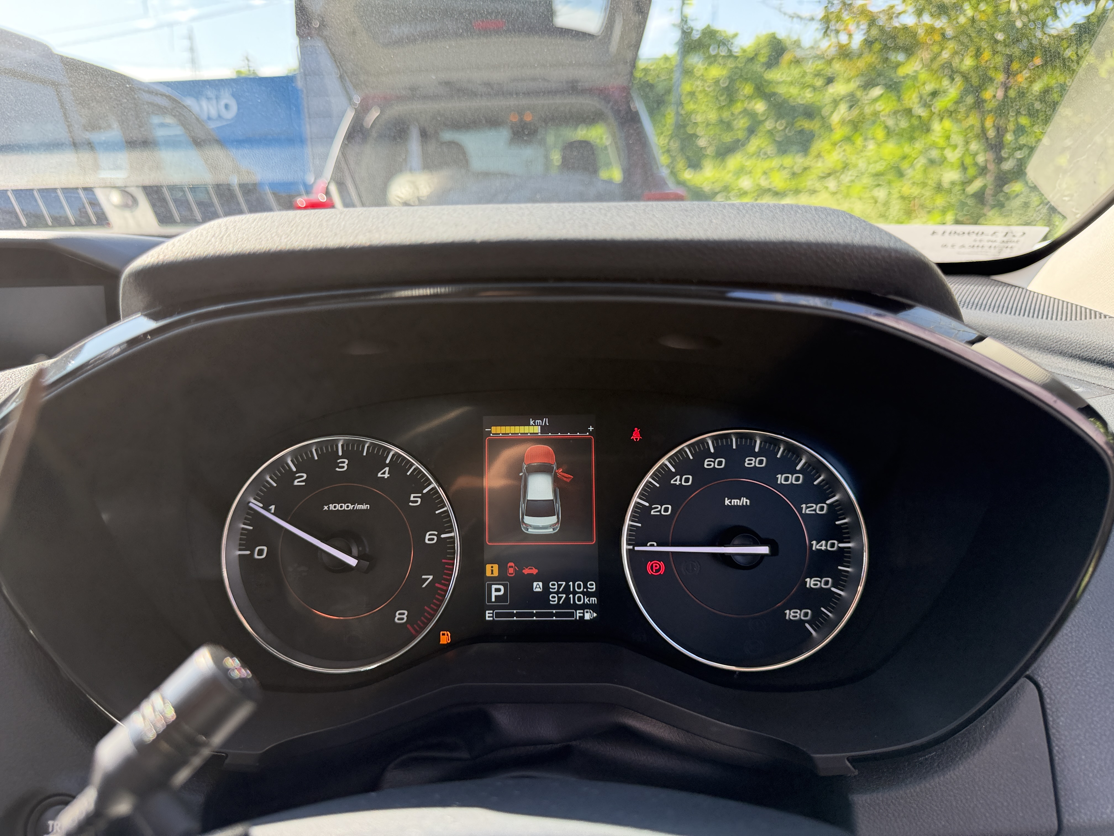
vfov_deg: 56.8
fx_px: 772
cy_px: 418
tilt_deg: -17.6
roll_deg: +1.8
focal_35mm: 24
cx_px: 557
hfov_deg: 71.6
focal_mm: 6.76
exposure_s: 1/416
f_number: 1.78
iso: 100
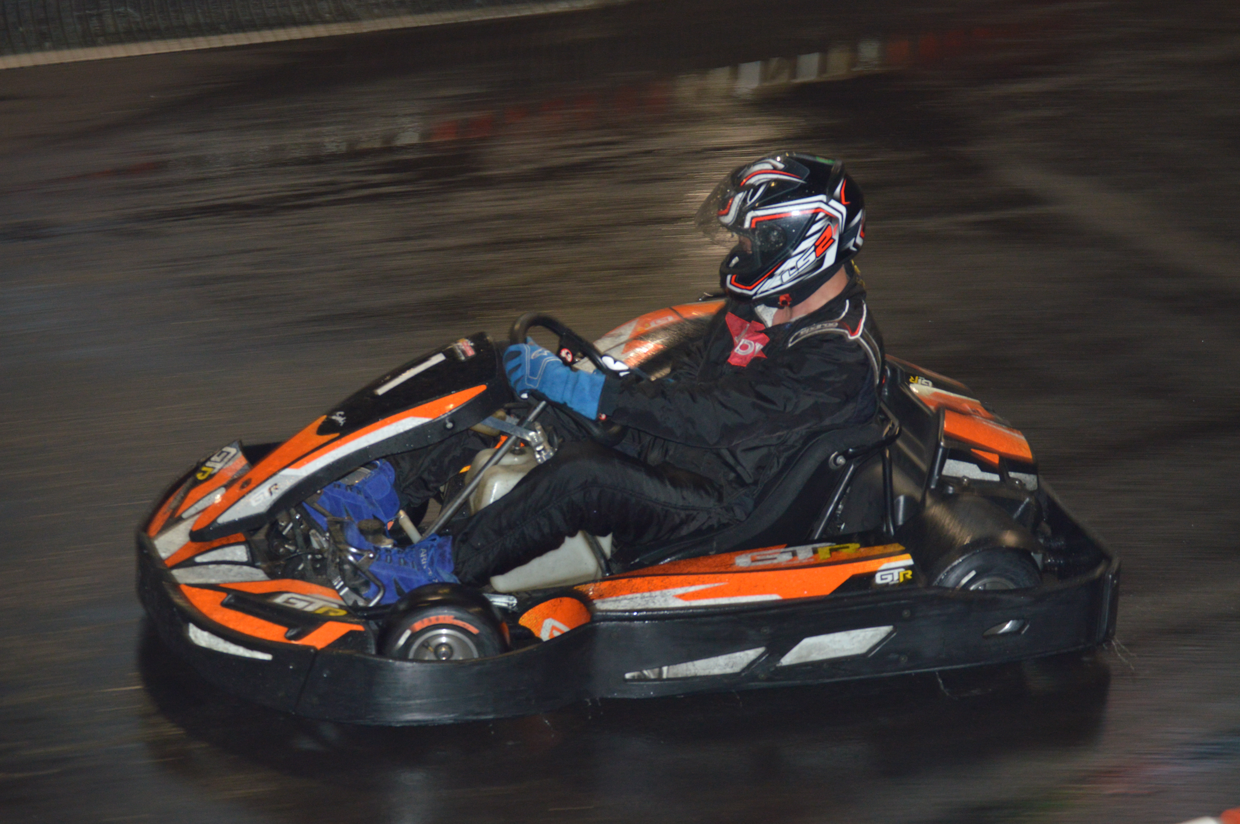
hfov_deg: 20.6
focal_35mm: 99
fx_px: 3407
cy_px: 412
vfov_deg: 13.8
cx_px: 620
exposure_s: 1/60
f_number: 4.2
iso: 800
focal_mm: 66
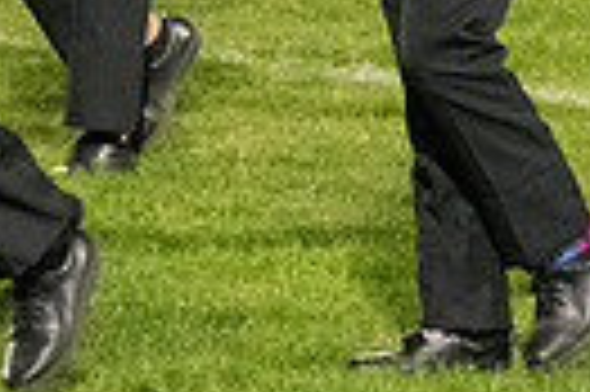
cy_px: -329
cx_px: 671
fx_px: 10689
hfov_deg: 3.2
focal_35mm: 653
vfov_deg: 2.1
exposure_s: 1/400
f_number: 5
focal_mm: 98
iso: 5000
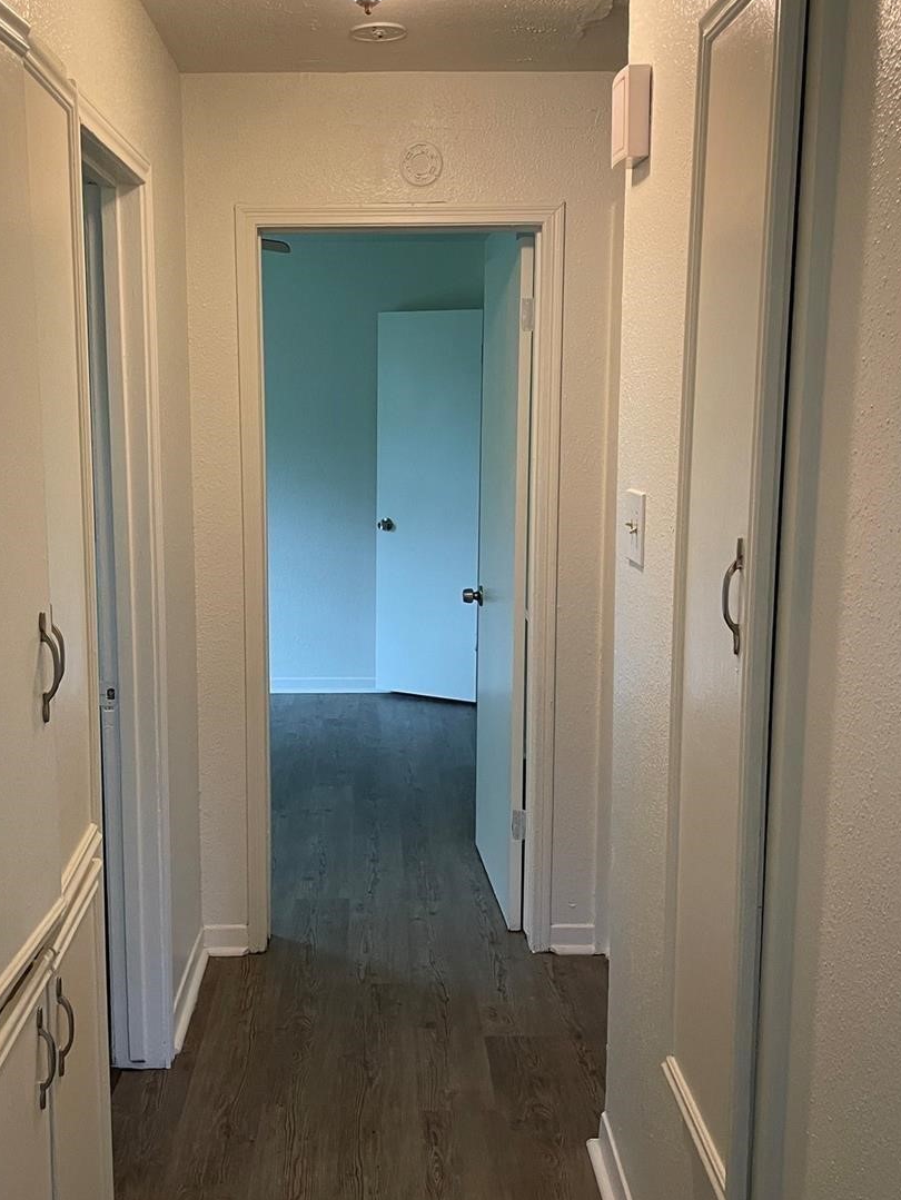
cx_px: 364
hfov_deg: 38.5
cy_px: 587
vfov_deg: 50.1
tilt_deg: -10.2
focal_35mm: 37
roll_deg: +0.9
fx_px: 1283
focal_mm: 4.2
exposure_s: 1/60
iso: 250
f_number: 1.6
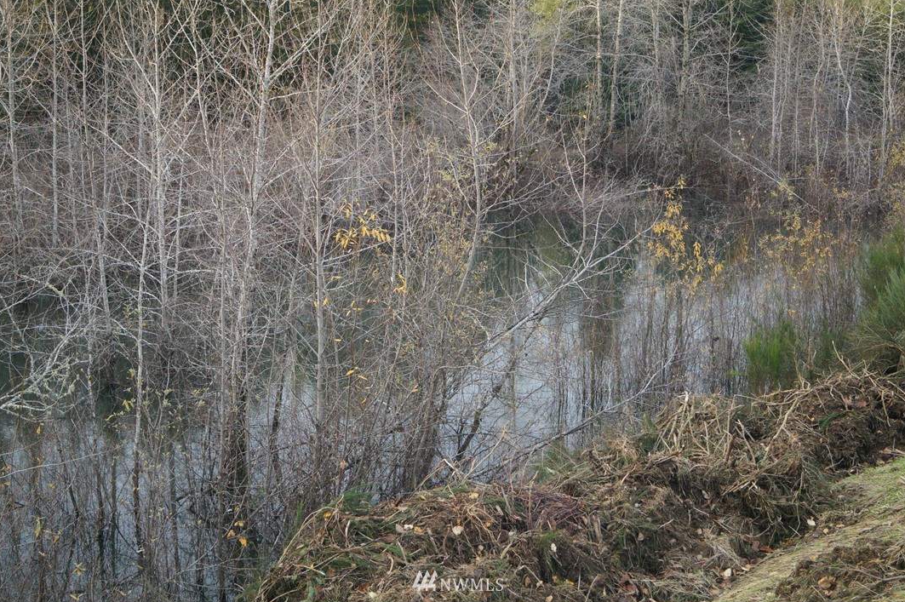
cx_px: 460
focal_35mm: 46
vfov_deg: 29.2
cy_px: 305
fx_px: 1155
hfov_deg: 42.8
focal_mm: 30
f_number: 4.5
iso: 1000
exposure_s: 1/160
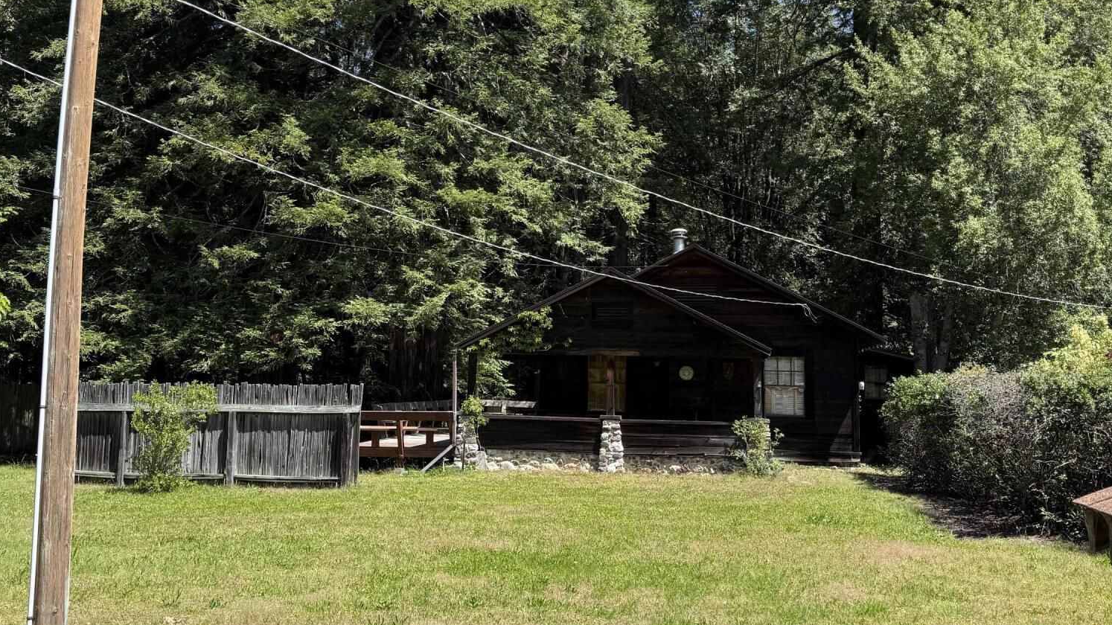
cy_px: 284
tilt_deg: +6.6
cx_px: 555
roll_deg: -1.9
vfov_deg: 33.7
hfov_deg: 56.6
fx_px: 1032
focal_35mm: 35
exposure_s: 1/1585
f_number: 1.78
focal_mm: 6.76
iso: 80
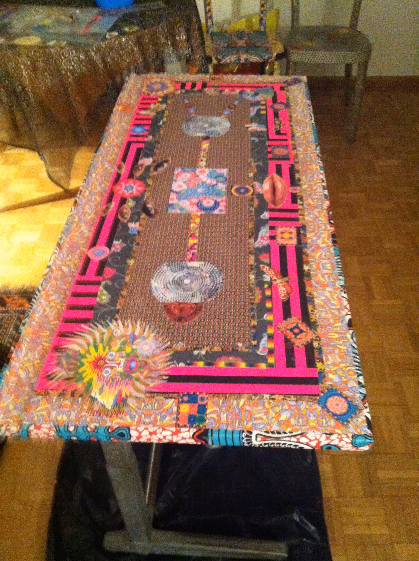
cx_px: 210
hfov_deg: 40.6
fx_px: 566
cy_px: 280
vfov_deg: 52.7
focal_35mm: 35
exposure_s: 1/15
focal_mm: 3.85
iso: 1000
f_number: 2.8
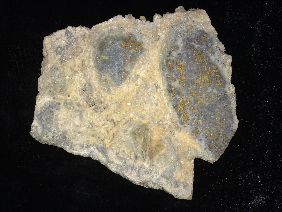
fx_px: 244
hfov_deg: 60.0
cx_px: 141
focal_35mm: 30
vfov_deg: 46.8
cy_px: 106
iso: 32
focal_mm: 4.12
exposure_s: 1/135
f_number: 2.2
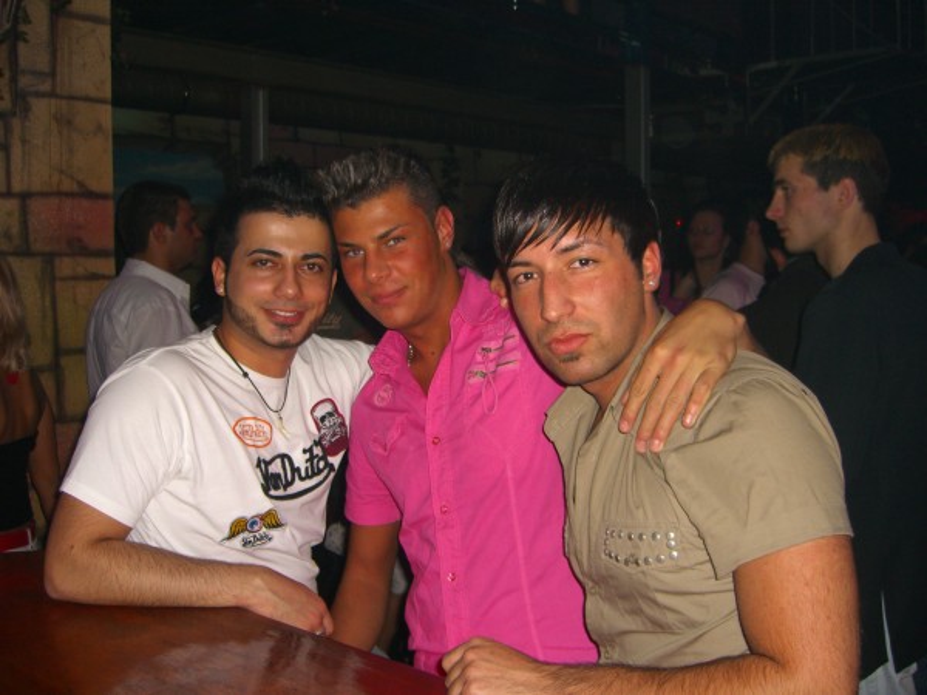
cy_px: 348
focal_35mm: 38
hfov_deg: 49.0
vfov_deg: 37.7
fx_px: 1018
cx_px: 464
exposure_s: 1/60
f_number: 2.8
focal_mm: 7.9
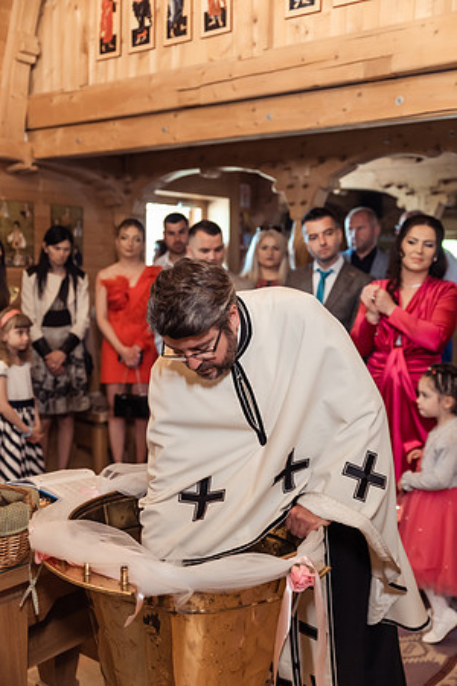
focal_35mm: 45
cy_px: 343
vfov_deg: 43.6
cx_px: 228
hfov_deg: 29.9
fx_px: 857
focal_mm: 45
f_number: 2.8
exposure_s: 1/125
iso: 1250
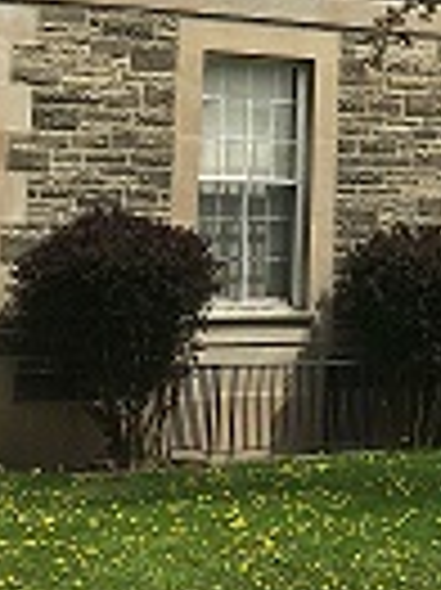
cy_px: -122
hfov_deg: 12.6
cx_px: 657
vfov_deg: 16.8
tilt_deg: +11.7
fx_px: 1906
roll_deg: +0.4
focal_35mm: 112
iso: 25
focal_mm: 4.15
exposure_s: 1/1709
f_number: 2.2
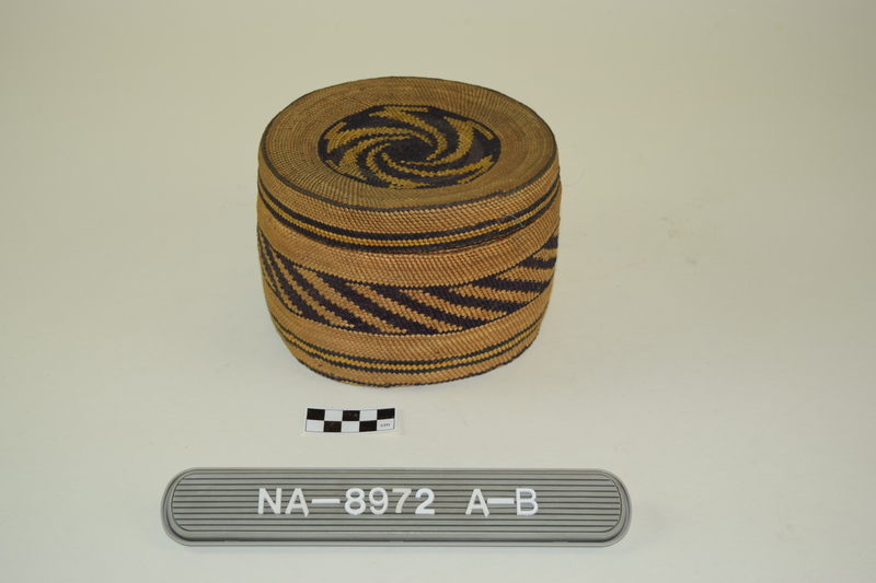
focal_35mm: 63
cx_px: 438
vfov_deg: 21.6
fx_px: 1533
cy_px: 292
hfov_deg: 31.9
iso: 110
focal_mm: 42
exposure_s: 1/125
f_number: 5.6
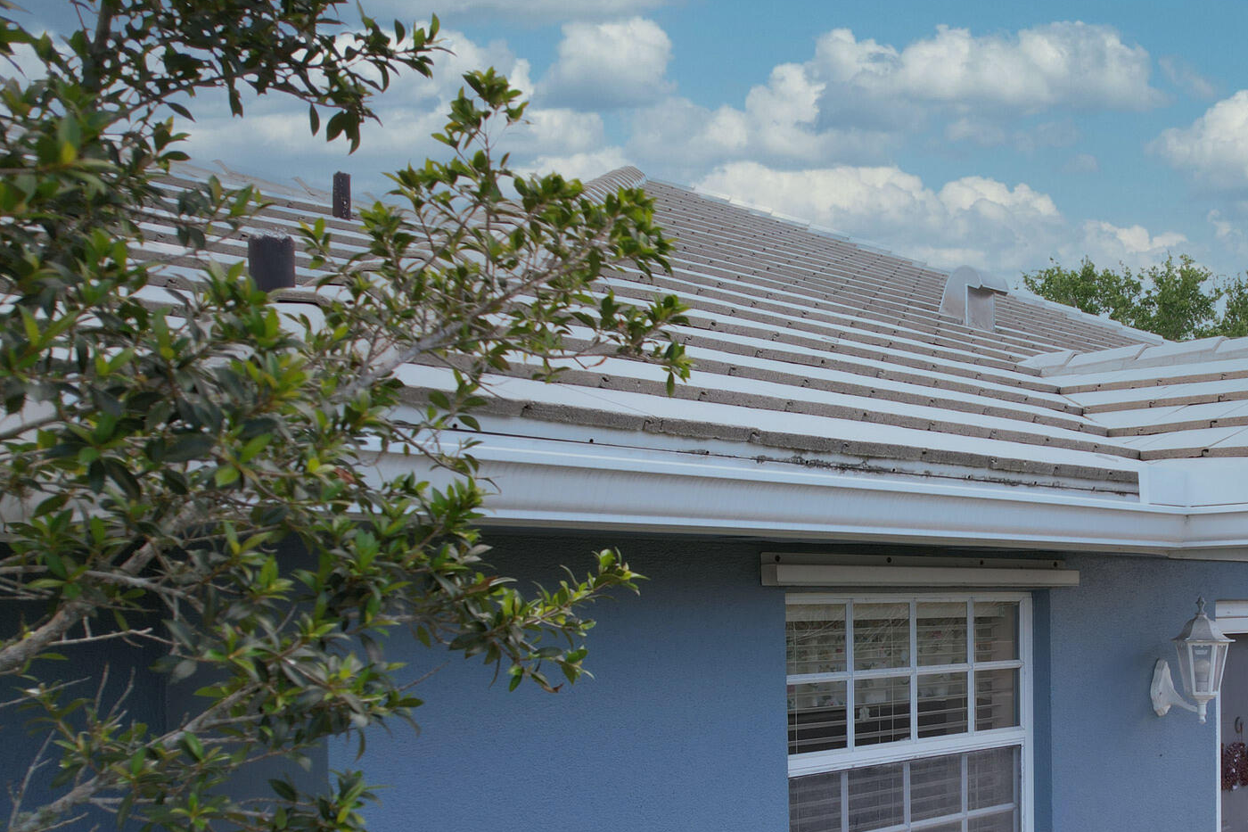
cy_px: 664
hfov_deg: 43.3
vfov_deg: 30.4
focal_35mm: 43
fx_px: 1490
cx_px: 1005
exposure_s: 1/20
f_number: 2.8
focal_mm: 8.4
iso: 100
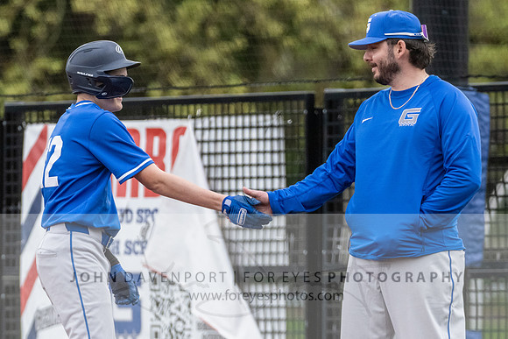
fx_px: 9600
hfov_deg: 3.0
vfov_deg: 2.0
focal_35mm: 680
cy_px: 222
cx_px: 189
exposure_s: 1/1000
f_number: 5.6
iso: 3600
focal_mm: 400
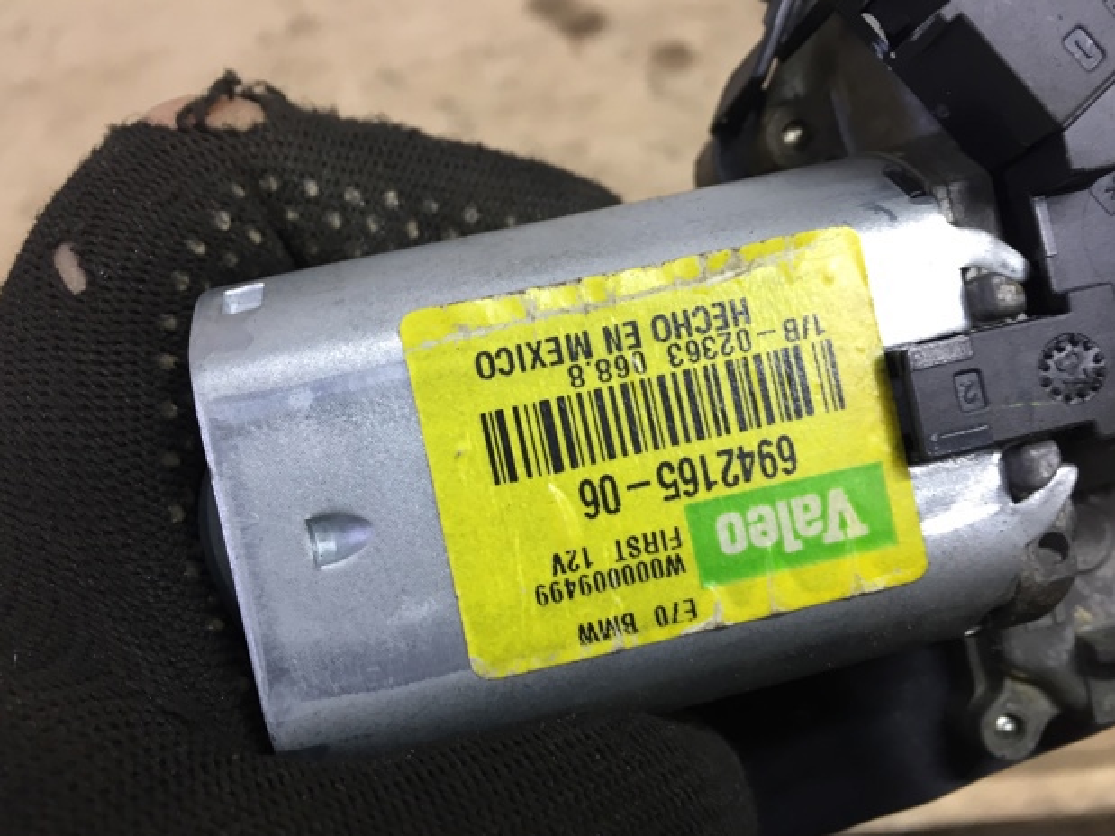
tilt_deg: -49.3
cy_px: 431
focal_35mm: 30
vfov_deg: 46.8
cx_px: 548
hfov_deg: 60.0
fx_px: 966
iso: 80
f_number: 2.2
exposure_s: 1/33
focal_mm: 4.15
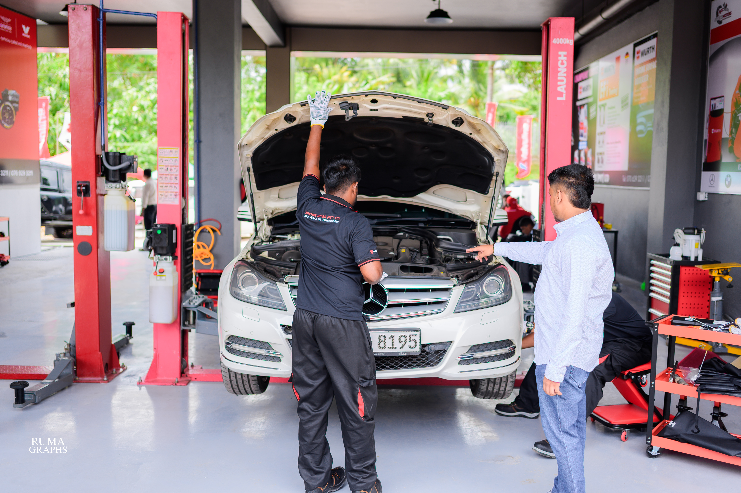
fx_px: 720
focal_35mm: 35
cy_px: 246
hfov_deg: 54.5
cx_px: 370
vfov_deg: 37.8
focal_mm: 35
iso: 100
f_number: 2.2
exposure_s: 1/400
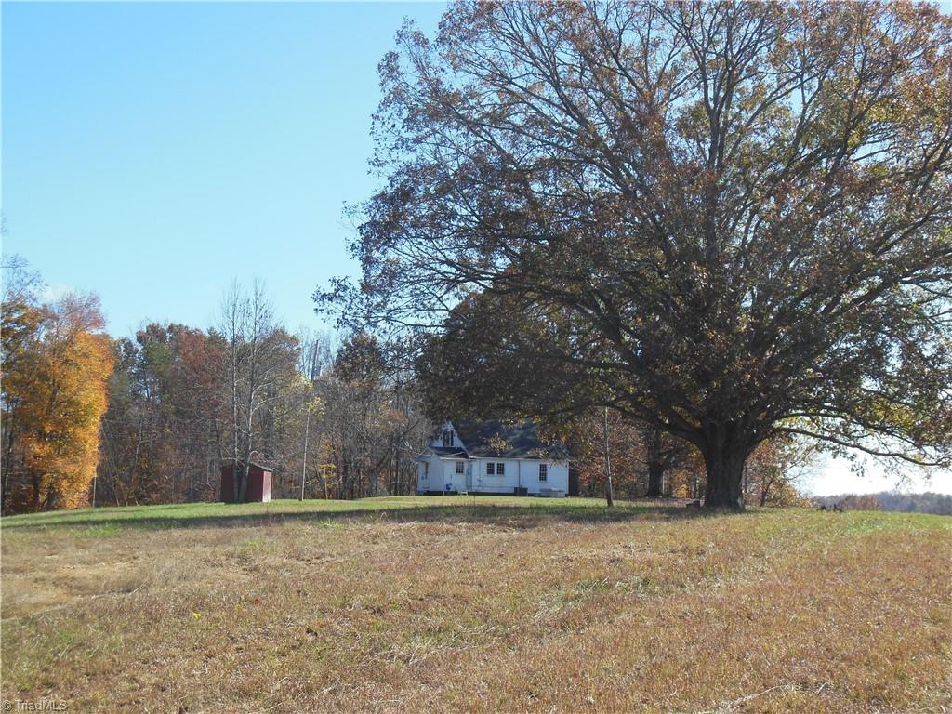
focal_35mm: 50
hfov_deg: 38.2
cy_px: 357
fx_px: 1375
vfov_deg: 29.1
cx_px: 476
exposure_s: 1/640
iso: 125
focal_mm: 8.9
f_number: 4
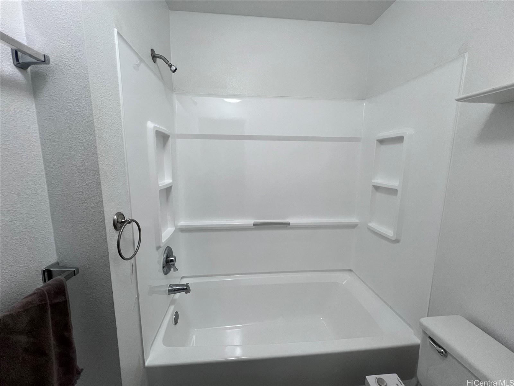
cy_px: 193
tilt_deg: -9.7
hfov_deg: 106.2
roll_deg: -0.9
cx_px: 257
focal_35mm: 13
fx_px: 193
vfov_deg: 89.9
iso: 160
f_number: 1.8
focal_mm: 1.57
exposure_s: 1/120
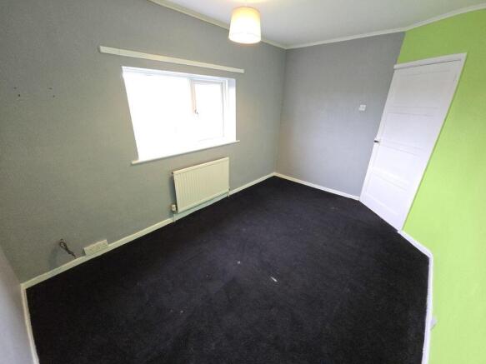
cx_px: 243
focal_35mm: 13
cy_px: 182
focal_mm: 2.2
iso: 320
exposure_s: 1/50
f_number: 2.2
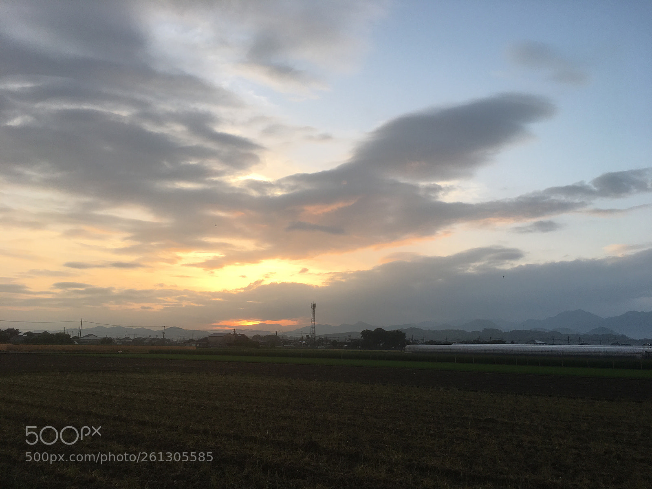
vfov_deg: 48.2
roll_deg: -1.6
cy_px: 244
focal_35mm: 29
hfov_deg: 61.7
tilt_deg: +11.2
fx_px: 546
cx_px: 326
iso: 25
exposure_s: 1/187
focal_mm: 4.15
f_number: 2.2
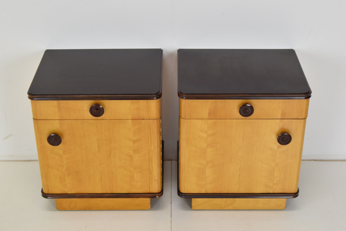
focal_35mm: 63
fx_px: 606
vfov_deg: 21.6
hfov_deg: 31.9
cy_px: 116
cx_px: 173
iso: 1600
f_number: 10
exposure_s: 1/100
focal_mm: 42
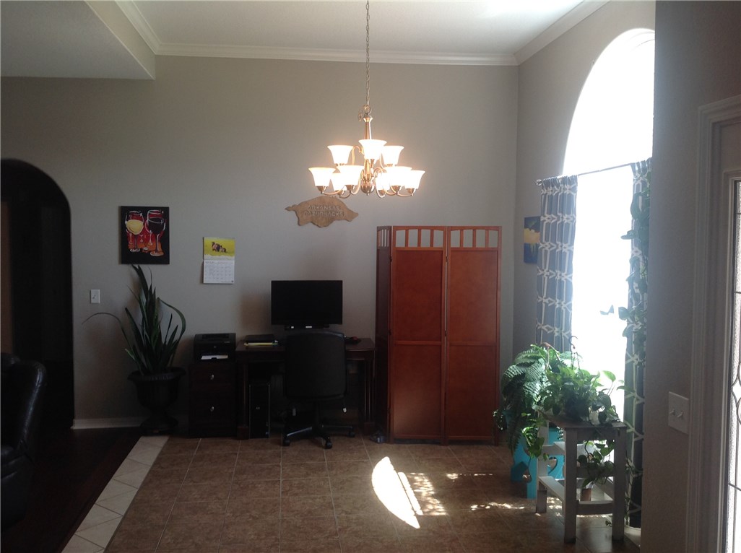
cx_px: 370
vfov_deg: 40.6
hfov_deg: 52.7
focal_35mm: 35
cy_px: 276
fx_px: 748
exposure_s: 1/60
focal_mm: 4.28
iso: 50
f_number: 2.4
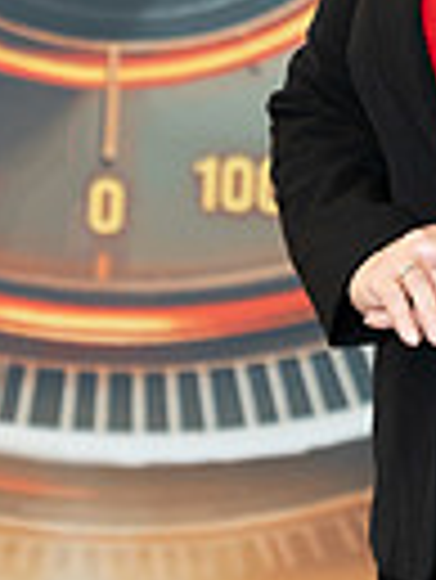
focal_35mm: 235
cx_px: 557
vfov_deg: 8.3
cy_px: -157
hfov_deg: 6.3
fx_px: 3940
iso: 400
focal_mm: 70
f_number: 3.2
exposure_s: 1/160
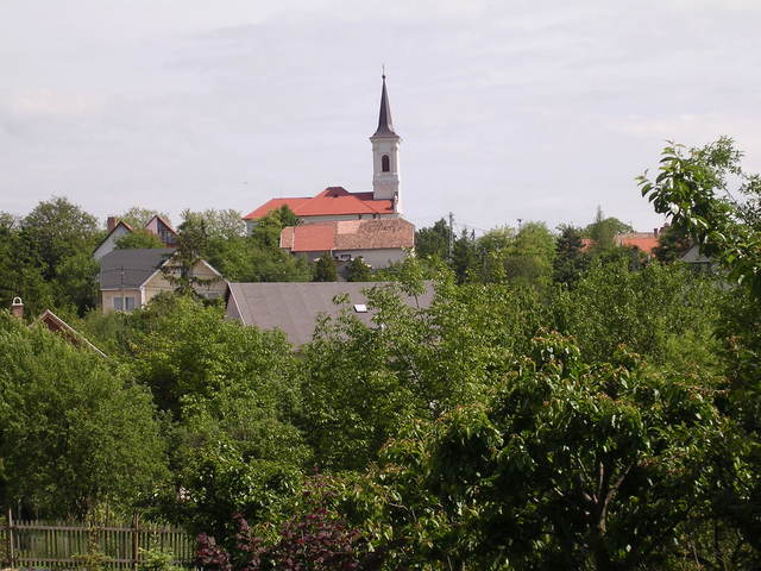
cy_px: 286
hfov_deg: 17.1
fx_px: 2528
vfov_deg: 12.9
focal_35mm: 115
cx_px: 380
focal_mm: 17.4
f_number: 4.9
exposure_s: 1/391
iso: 100
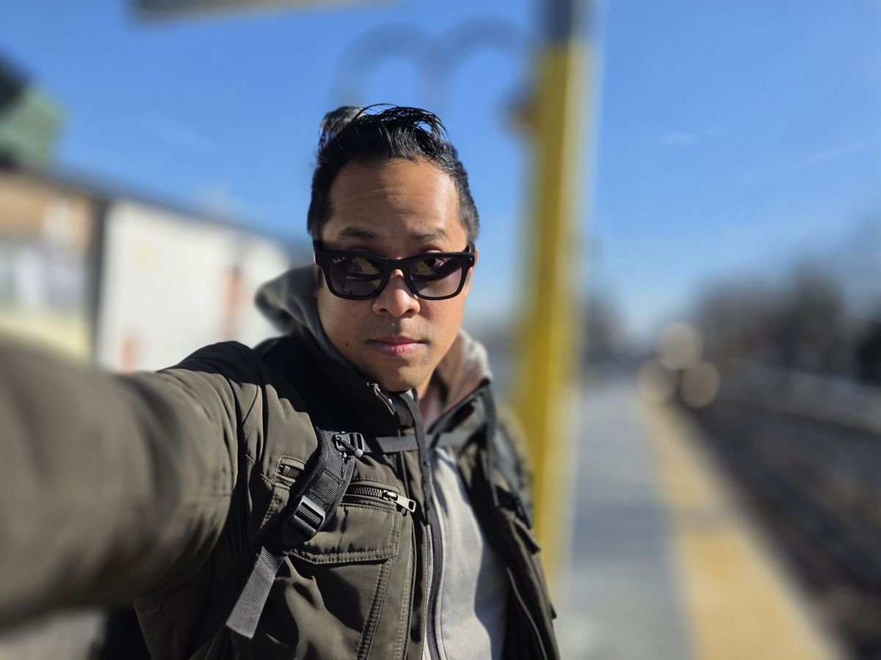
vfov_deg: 58.9
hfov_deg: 73.9
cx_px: 440
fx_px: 585
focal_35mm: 23
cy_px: 330
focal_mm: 6.3
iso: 80
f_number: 1.7
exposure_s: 1/7061
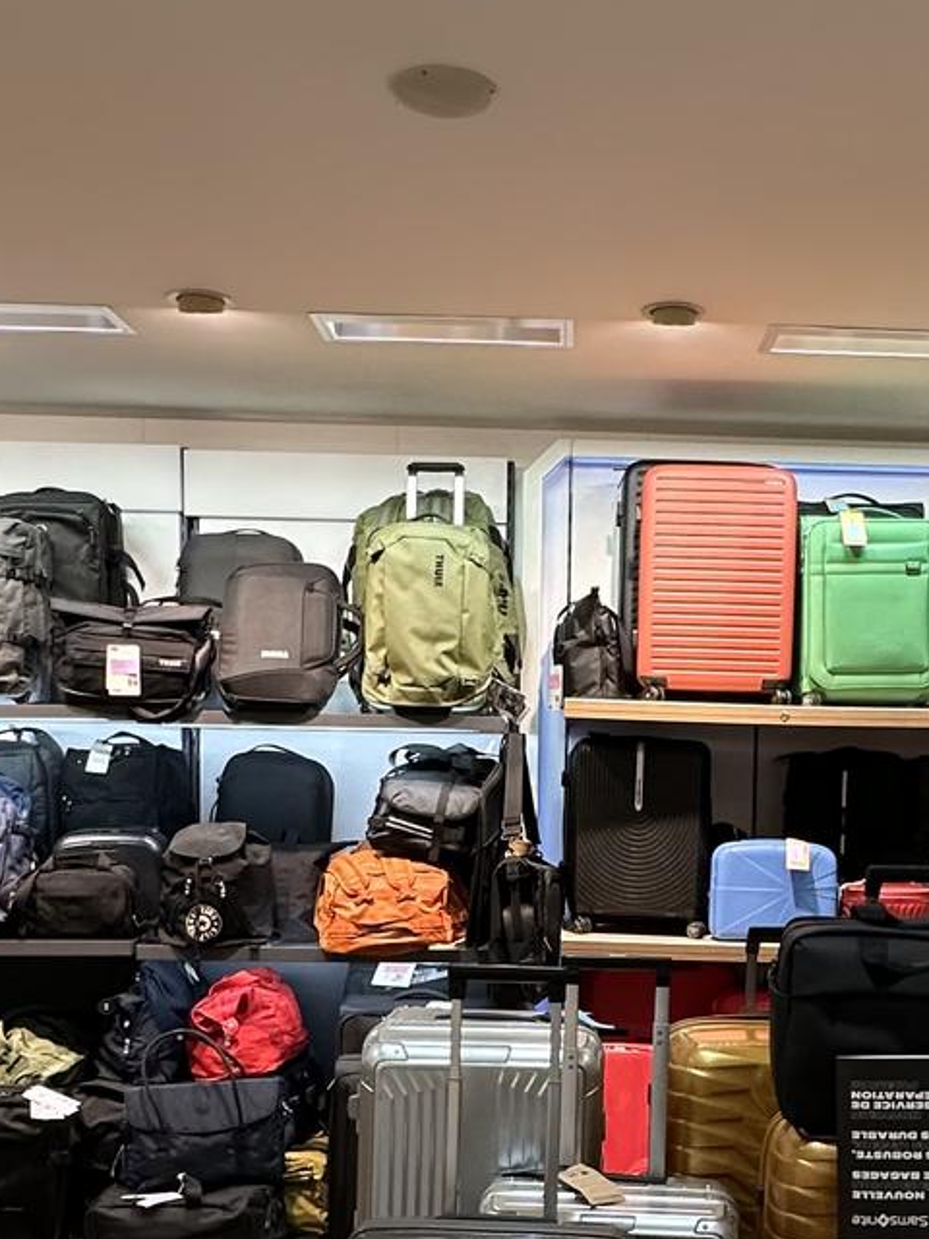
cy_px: 844
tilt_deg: -3.3
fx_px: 1503
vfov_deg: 44.0
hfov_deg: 34.0
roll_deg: -1.5
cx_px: 625
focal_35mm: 42
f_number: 2.2
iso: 200
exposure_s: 1/100
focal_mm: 2.22
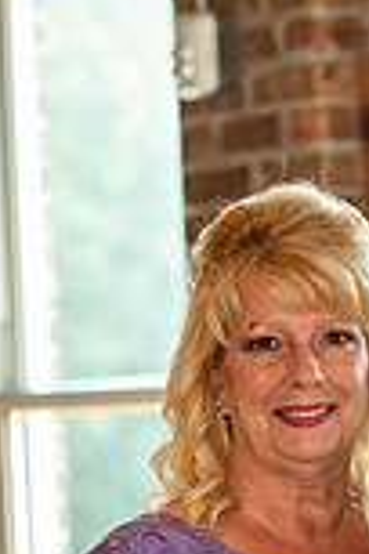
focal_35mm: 308
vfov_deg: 6.6
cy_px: 721
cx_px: 420
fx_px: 4735
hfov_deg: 4.5
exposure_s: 1/125
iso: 800
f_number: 4
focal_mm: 105
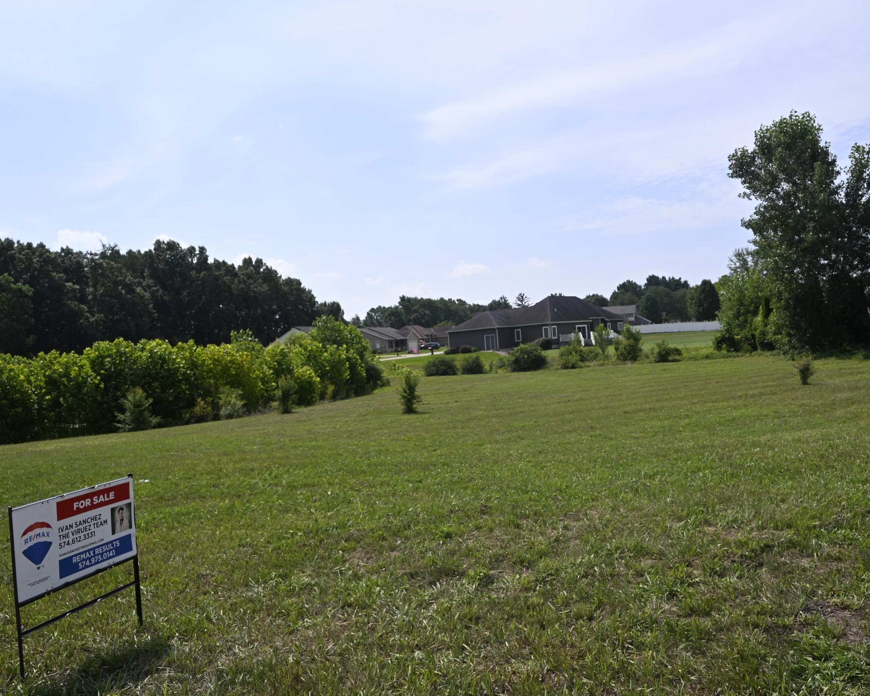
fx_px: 721
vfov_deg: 51.5
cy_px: 357
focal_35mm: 28
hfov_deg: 61.9
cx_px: 499
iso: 100
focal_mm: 16
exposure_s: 1/400
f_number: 7.1
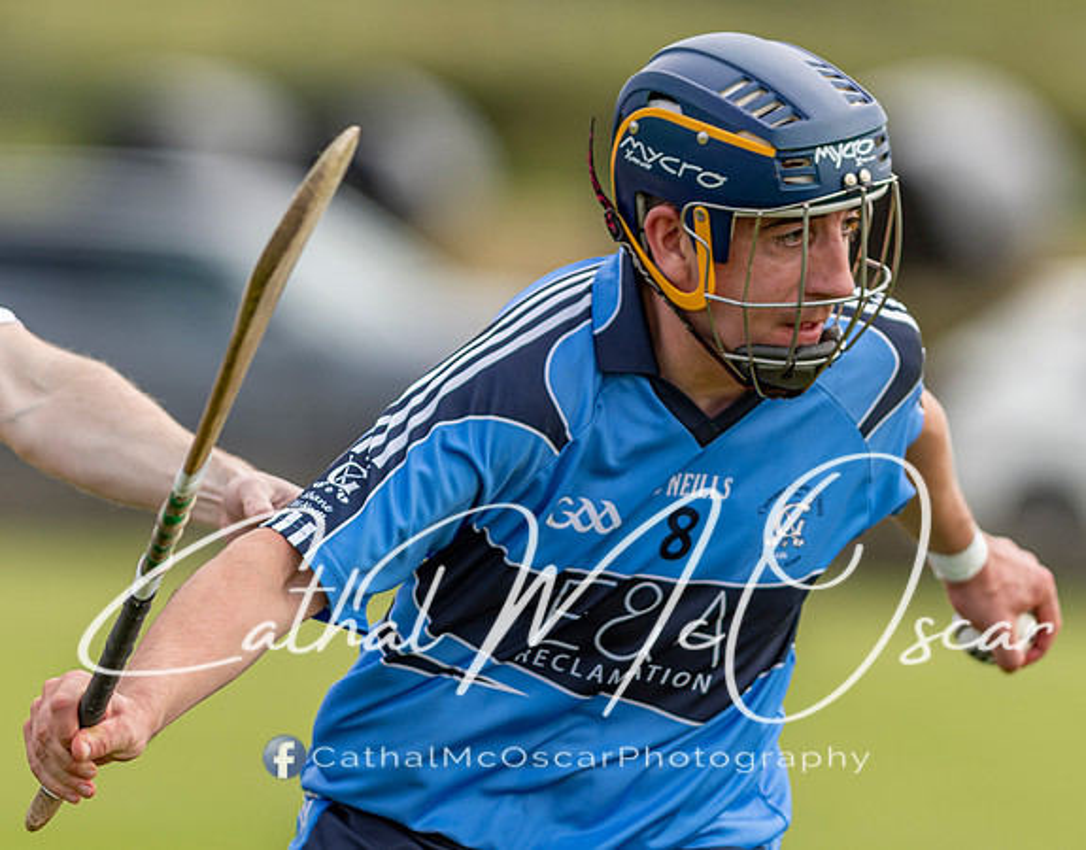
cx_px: 428
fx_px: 18808
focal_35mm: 590
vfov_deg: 2.6
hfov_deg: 3.3
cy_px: 370
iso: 125
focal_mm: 300
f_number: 2.8
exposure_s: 1/1600
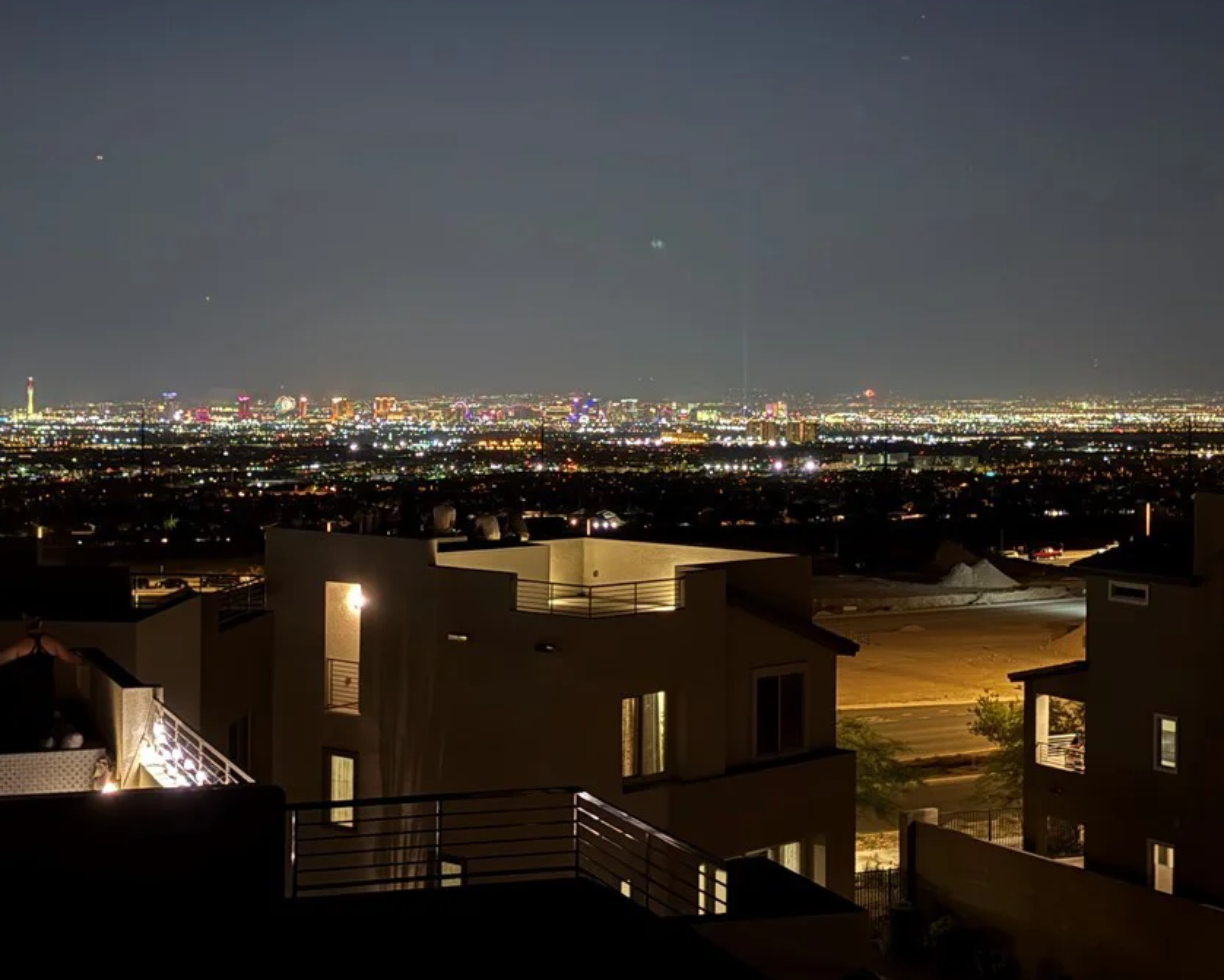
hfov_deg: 30.4
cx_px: 504
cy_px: 424
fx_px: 2247
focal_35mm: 62
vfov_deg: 24.6
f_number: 1.6
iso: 800
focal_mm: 5.96
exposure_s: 1/9
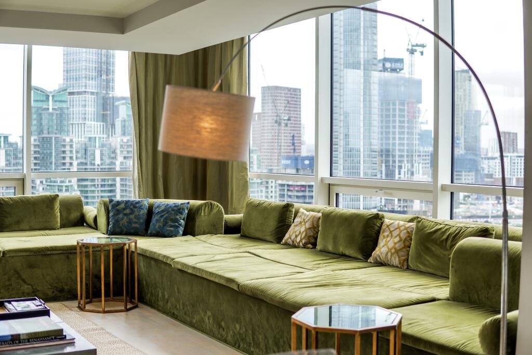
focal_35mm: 45
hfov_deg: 43.6
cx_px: 266
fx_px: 665
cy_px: 178
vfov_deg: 29.9
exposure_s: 1/500
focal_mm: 30
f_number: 2
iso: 100
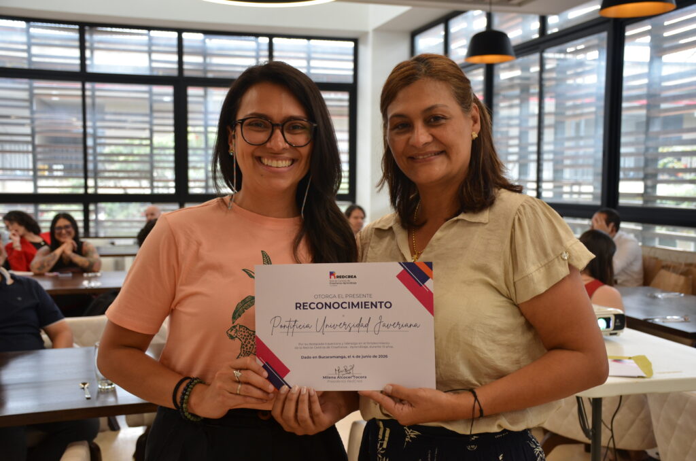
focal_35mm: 40
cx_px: 348
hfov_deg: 48.0
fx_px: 781
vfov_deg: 32.9
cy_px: 230
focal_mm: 27
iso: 400
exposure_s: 1/80
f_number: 4.5
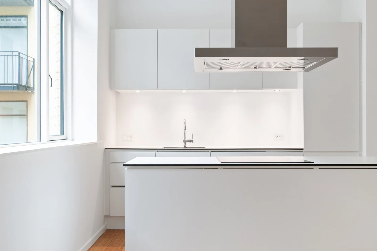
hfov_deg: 53.1
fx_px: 377
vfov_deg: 36.9
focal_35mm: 36
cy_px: 126
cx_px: 188
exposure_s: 1
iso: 200
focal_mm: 24
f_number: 10
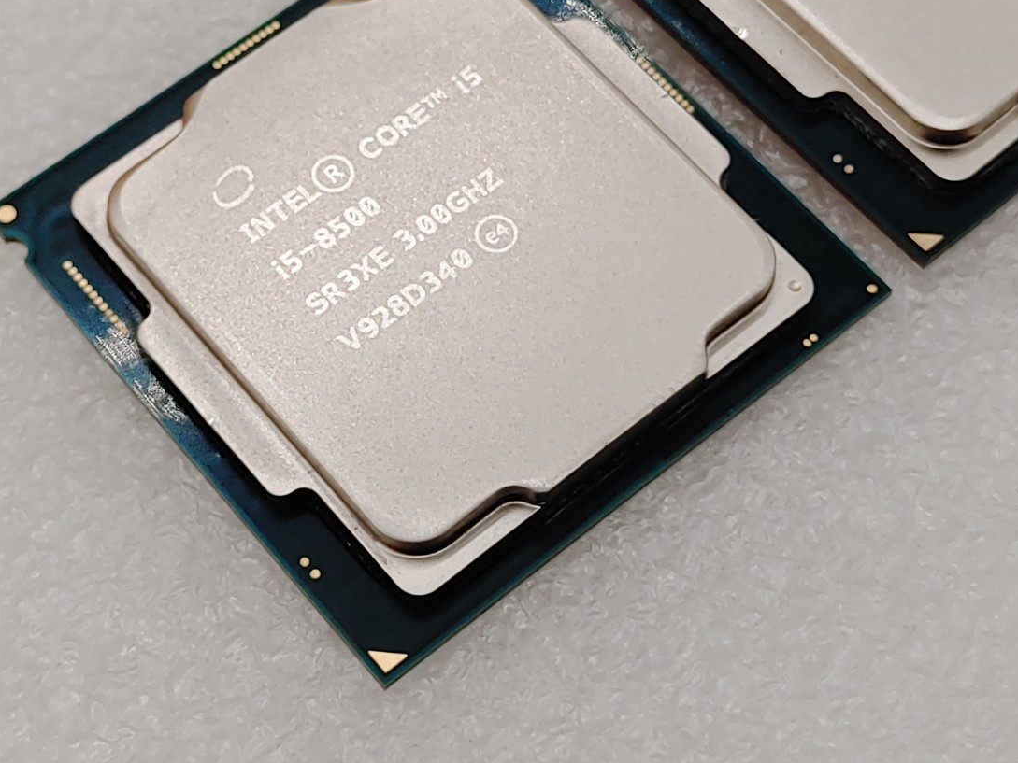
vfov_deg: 18.9
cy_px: 304
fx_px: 2294
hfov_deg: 24.9
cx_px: 372
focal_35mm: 78
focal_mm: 4.36
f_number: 1.8
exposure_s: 1/250
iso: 50
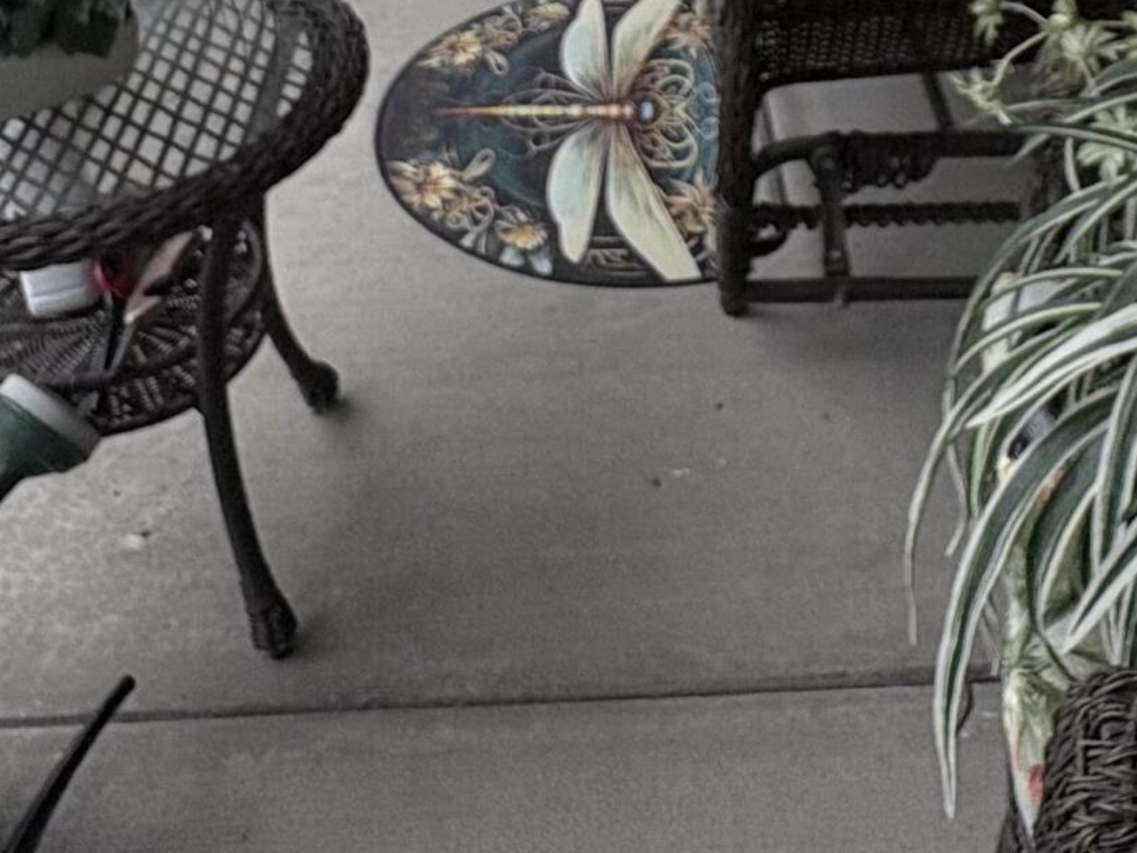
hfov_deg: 37.3
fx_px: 1675
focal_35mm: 51
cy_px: -266
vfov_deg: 24.7
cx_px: 705
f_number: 2.2
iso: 40
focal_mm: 2.22
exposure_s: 1/968
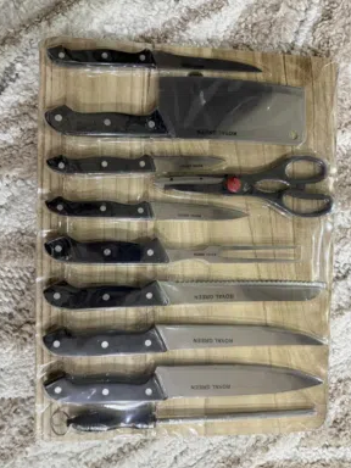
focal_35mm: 25
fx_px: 338
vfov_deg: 69.4
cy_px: 243
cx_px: 172
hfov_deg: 54.9
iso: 500
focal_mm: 6.76
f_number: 1.78
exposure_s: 1/50
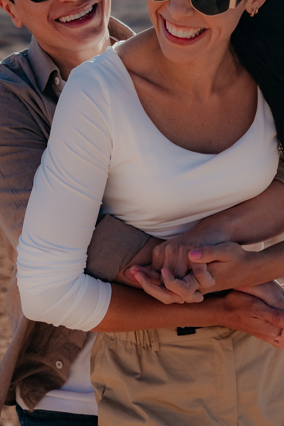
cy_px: -1
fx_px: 1278
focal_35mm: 108
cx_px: 97
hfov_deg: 12.7
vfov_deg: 18.4
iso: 320
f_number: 2.8
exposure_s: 1/3200
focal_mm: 35
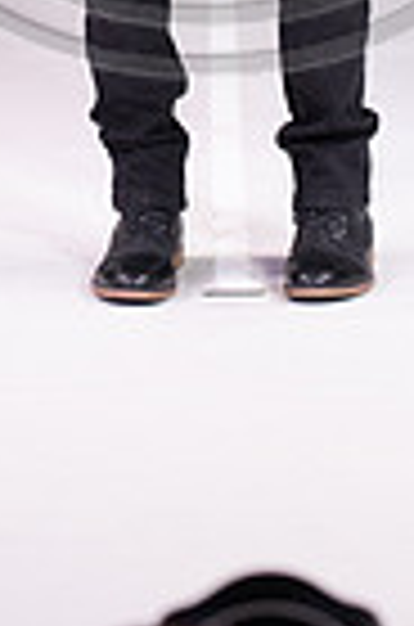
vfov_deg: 8.8
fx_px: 3935
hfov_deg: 6.0
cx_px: 205
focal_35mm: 227
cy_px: -378
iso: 2000
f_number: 5.6
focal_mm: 70
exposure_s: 1/400
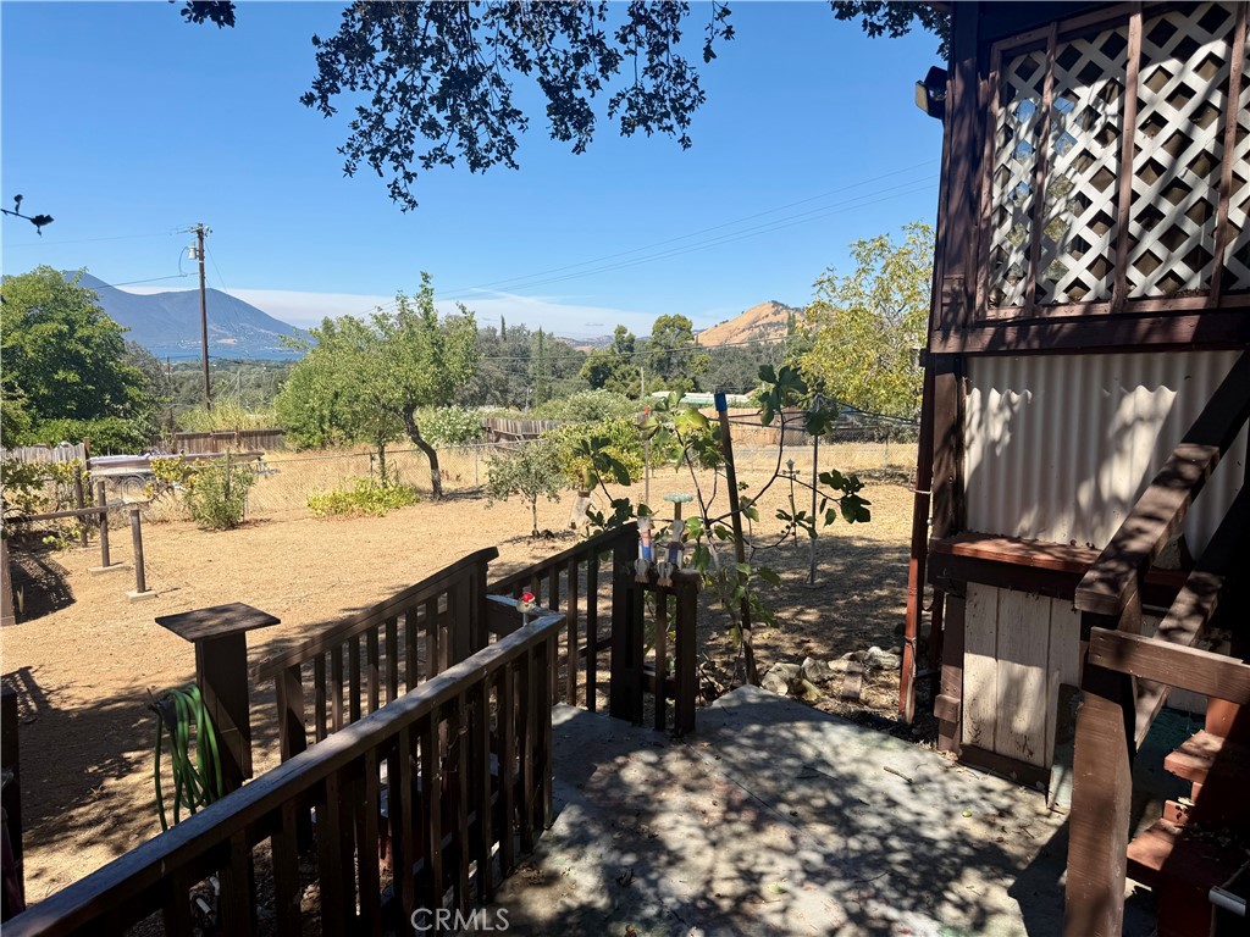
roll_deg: -0.4
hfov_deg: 71.6
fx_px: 867
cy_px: 468
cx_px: 625
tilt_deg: -7.7
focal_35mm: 24
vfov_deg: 56.8
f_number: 1.78
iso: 80
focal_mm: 6.76
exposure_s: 1/3759
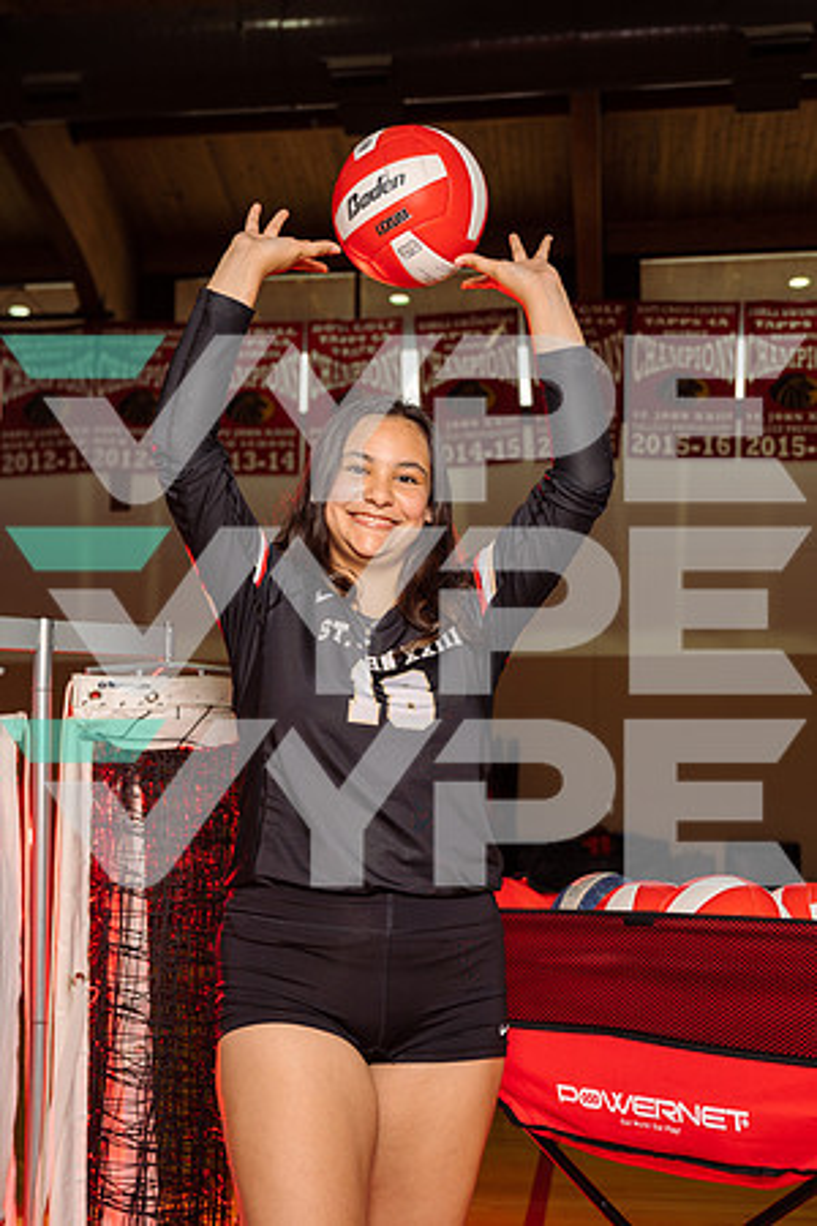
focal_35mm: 47
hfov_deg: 28.6
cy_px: 613
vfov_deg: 41.9
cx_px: 408
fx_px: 1600
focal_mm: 47
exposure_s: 1/250
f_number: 5
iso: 125
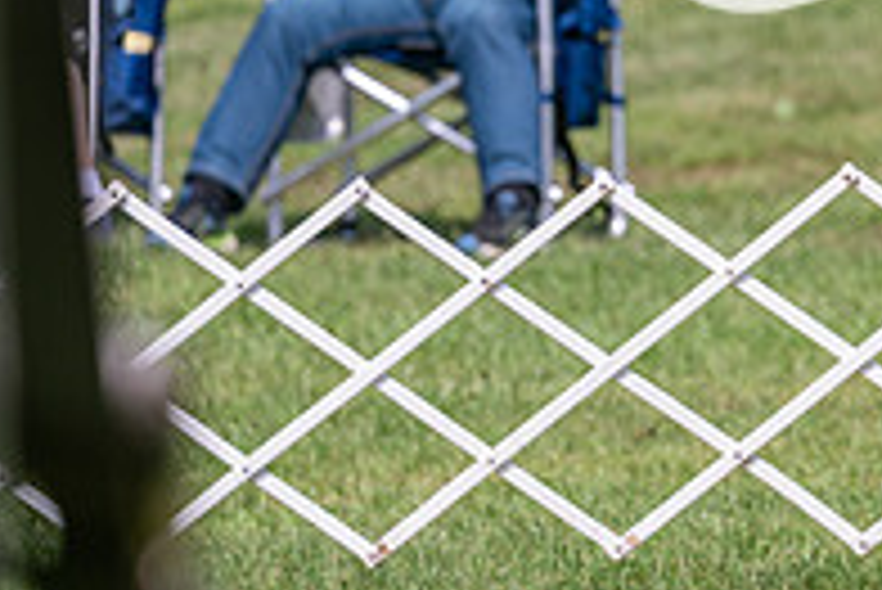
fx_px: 12970
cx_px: 1292
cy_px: 92
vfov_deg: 2.6
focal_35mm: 529
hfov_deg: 3.9
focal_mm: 179
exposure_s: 1/1600
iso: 250
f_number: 4.5
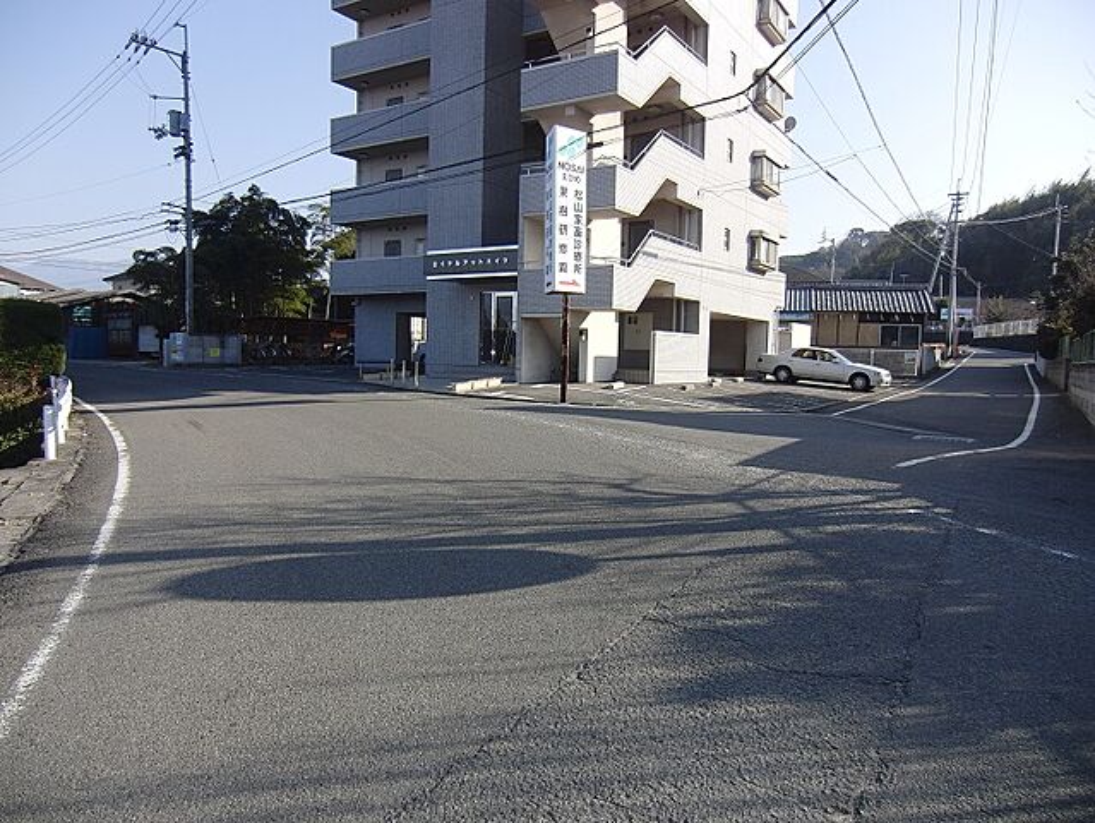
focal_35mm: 24
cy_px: 412
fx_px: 760
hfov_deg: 71.6
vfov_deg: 56.9
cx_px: 548
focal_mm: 4.3
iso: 100
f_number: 3.2
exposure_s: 1/500
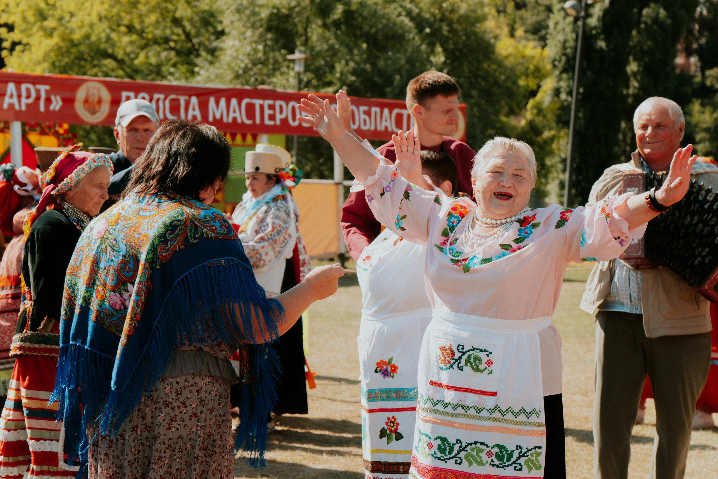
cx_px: 359
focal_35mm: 105
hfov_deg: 19.4
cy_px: 240
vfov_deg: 13.0
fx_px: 2097
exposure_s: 1/640
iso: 160
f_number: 5
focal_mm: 67
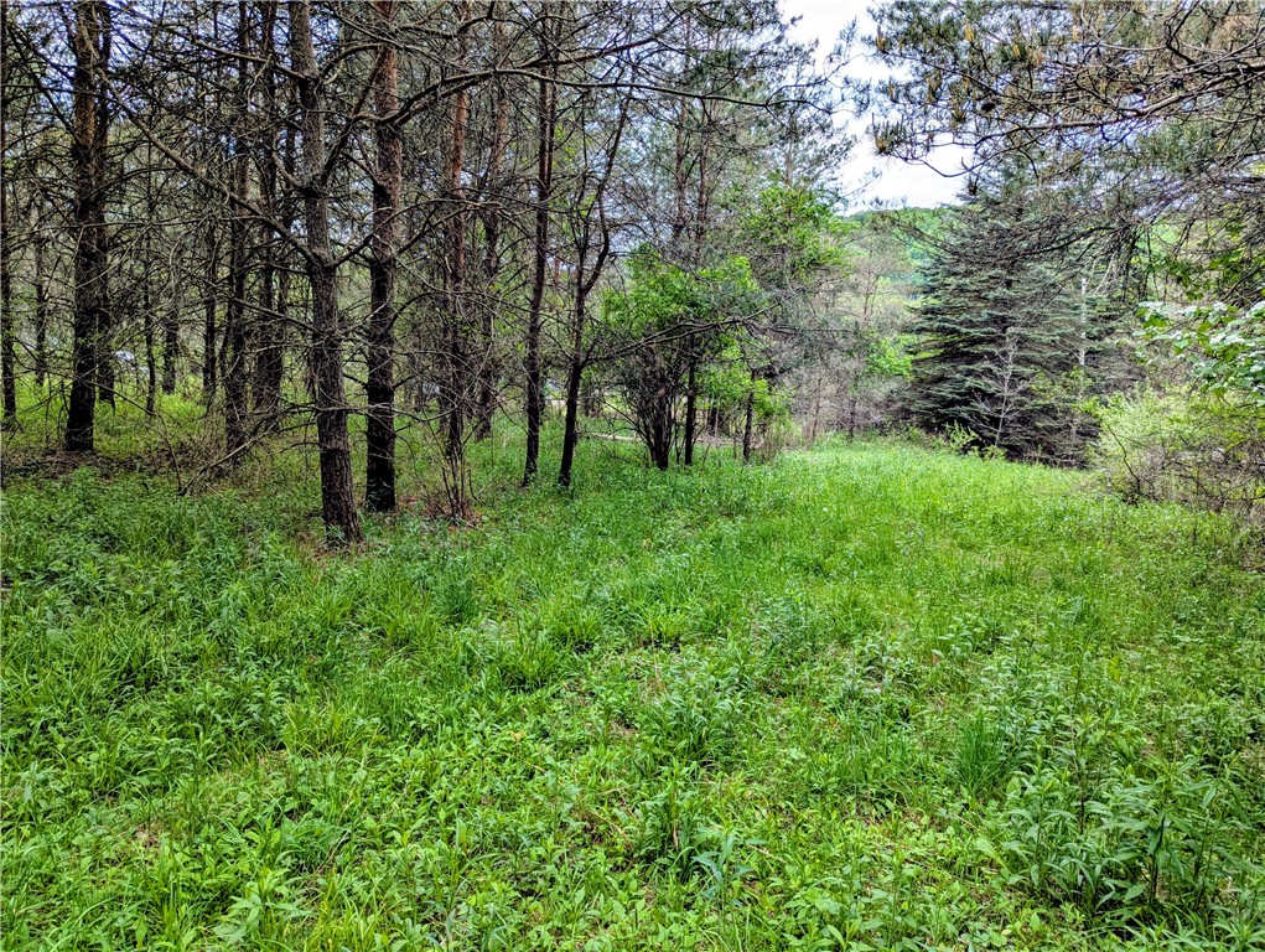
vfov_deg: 56.9
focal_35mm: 24
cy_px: 476
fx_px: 878
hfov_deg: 71.5
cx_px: 632
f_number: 1.85
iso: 33
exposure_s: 1/534
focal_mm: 6.81
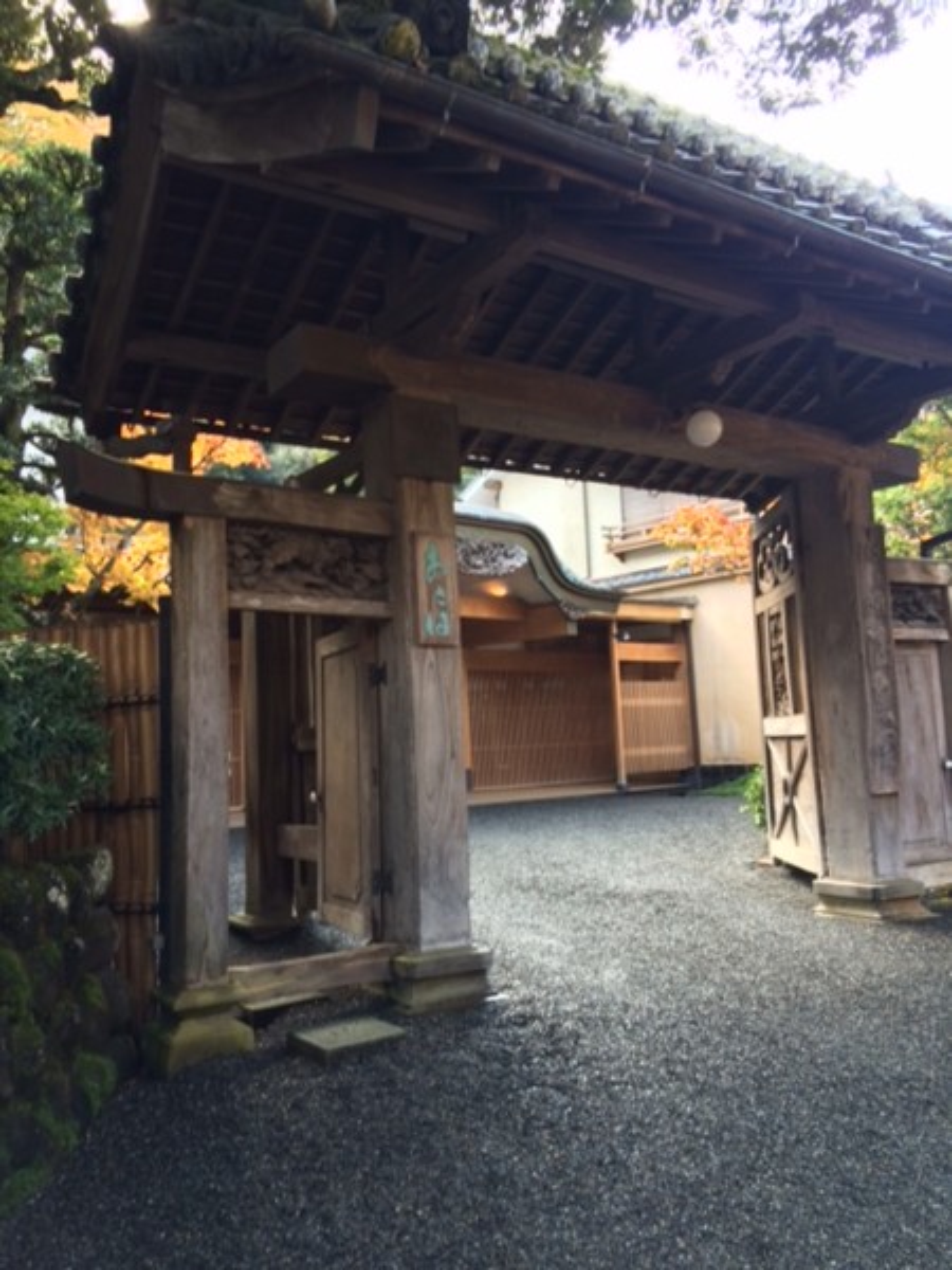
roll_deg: +3.1
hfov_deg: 48.2
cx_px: 476
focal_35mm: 29
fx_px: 1063
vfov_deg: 61.7
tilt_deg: +6.2
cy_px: 635
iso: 40
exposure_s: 1/60
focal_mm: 4.15
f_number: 2.2
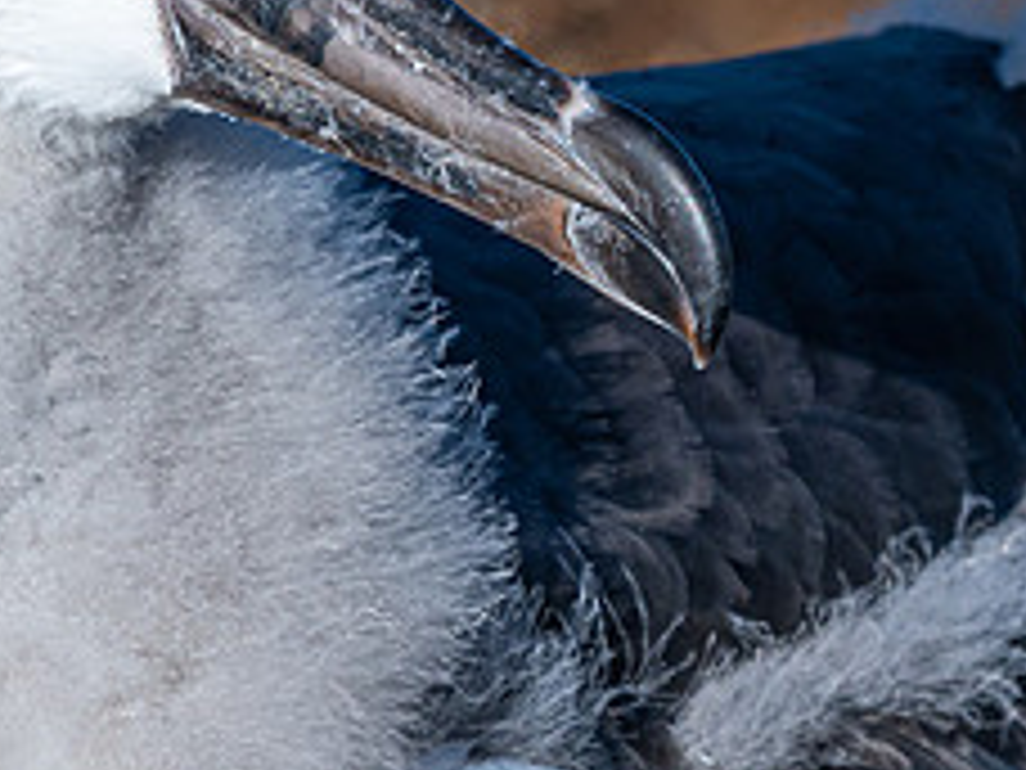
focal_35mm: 1489
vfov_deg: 1.0
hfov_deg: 1.3
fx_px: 44133
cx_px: 695
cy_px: 83
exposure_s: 1/640
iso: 110
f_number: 8
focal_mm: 300
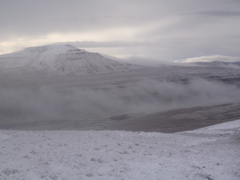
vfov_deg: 20.2
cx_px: 120
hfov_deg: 26.7
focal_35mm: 73
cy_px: 90
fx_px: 506
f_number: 5
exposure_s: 1/200
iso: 80
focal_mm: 13.18
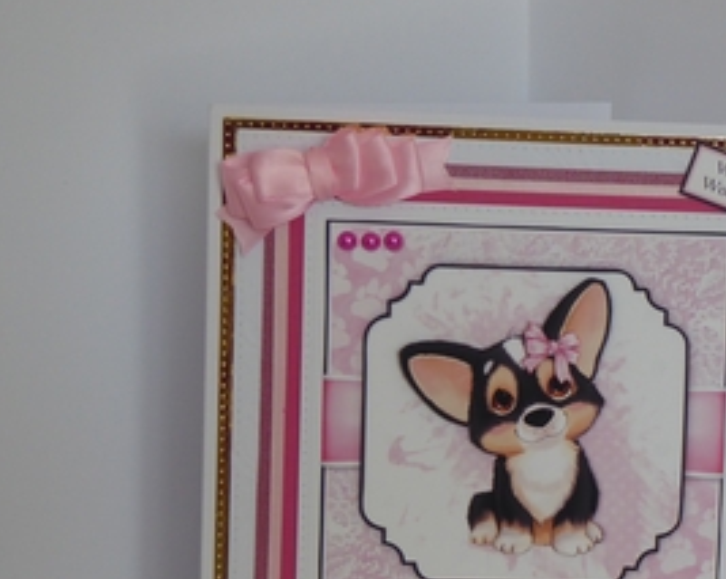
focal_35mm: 107
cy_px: 355
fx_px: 2297
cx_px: 568
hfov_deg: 17.8
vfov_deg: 14.4
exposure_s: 1/125
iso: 200
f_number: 4.3
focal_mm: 10.9
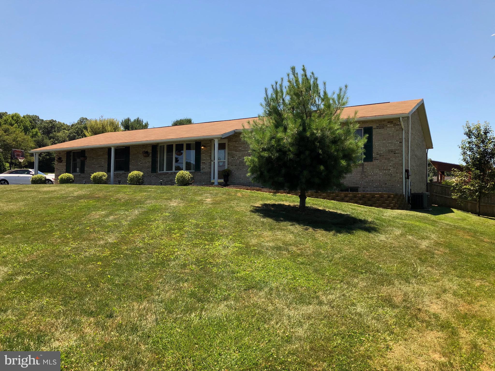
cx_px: 248
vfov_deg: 49.7
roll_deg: -0.4
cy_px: 186
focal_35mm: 28
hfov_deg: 63.4
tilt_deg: +2.9
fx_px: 400
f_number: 1.8
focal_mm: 3.99
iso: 20
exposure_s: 1/2404
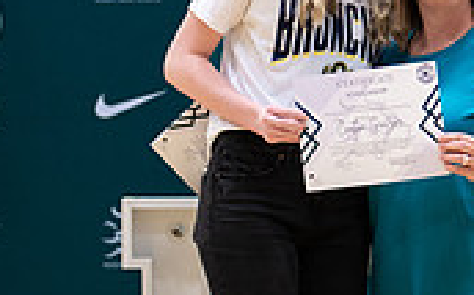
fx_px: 3109
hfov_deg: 8.7
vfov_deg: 5.4
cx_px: 366
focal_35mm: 241
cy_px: 194
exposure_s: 1/320
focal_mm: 50
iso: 400
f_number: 1.2
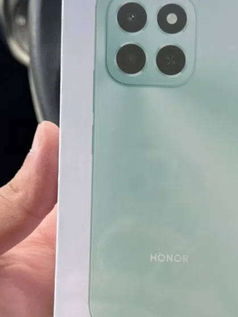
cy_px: 197
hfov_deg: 24.7
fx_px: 540
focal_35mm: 59
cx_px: 164
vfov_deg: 32.5
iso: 80
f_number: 1.78
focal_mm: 6.76
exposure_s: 1/428
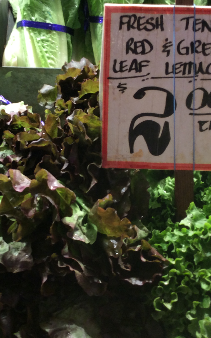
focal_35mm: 51
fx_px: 469
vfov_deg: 39.5
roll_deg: +1.4
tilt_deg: -32.0
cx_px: 82
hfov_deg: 25.3
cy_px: 181
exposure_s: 1/24
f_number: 2.4
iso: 50
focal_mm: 3.3
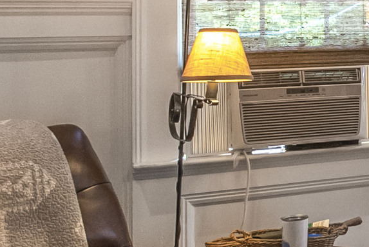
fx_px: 769
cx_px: 782
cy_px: 139
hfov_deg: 17.2
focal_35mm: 75
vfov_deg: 18.2
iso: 1600
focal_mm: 14
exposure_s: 1/50
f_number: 7.1
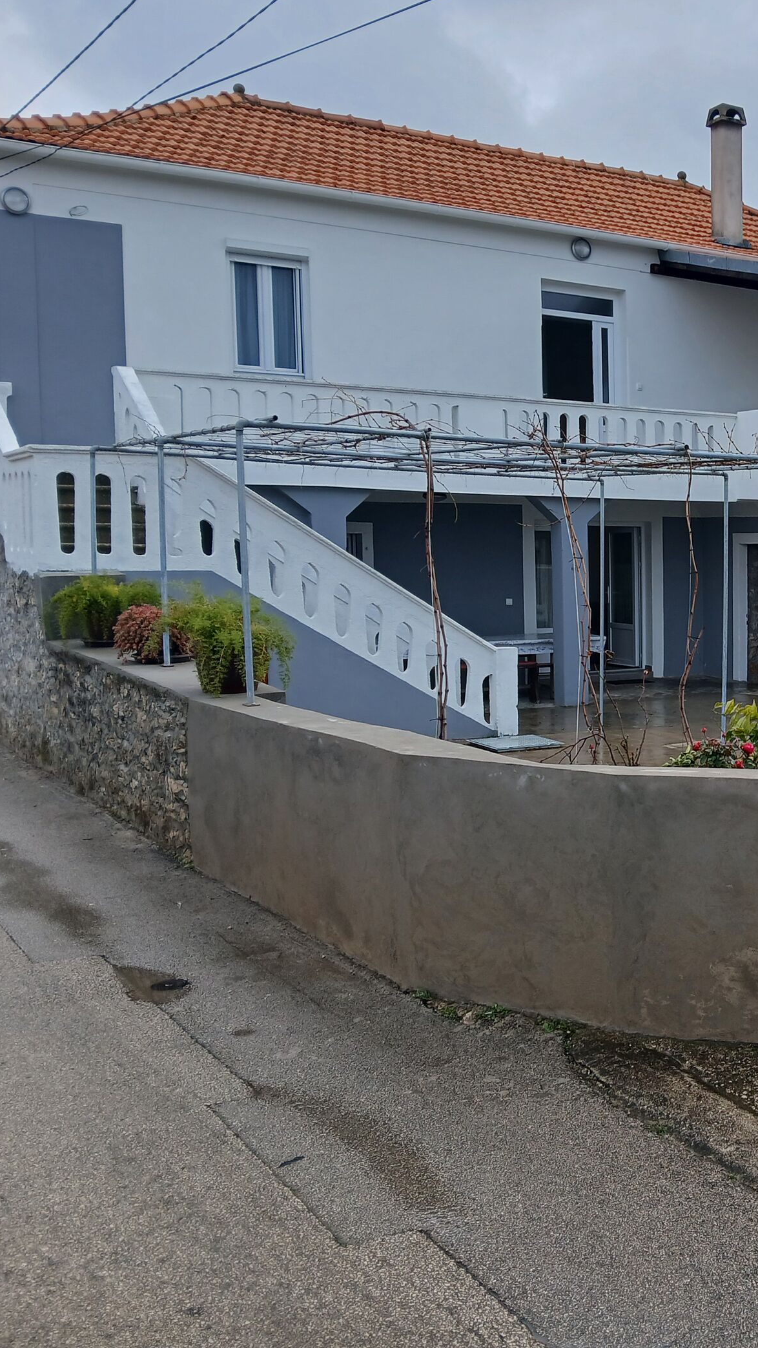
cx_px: 839
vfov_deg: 52.8
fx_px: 1358
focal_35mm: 38
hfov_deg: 28.3
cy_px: 672
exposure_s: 1/328
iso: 20
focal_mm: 3.98
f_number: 1.8
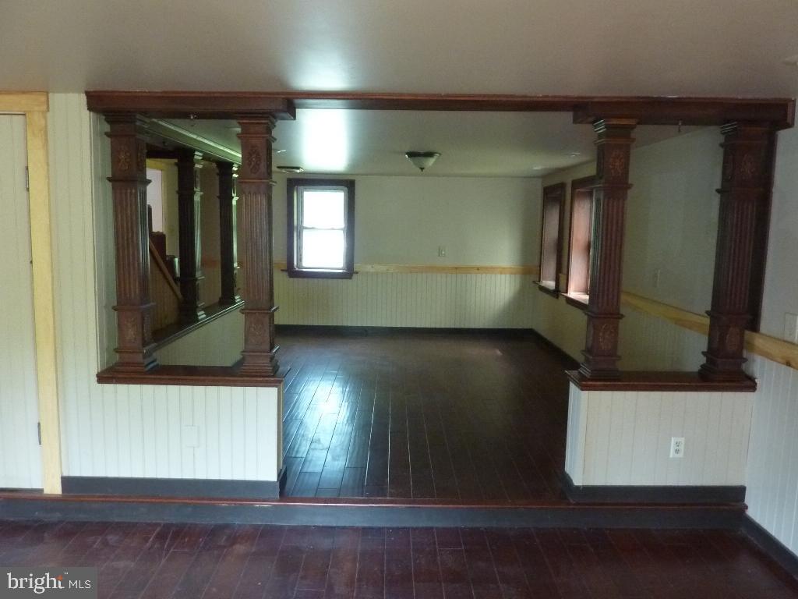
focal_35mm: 25
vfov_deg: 54.9
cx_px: 399
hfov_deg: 69.4
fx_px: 576
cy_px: 300
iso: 400
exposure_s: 1/15
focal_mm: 4.1
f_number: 3.3
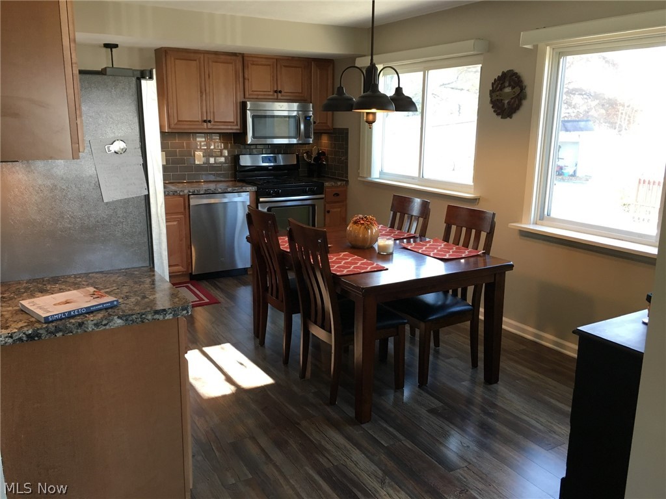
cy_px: 250
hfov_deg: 61.7
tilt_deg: -12.3
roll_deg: -0.9
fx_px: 558
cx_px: 333
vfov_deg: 48.2
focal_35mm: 29
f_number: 2.2
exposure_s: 1/30
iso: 40
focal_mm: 4.15
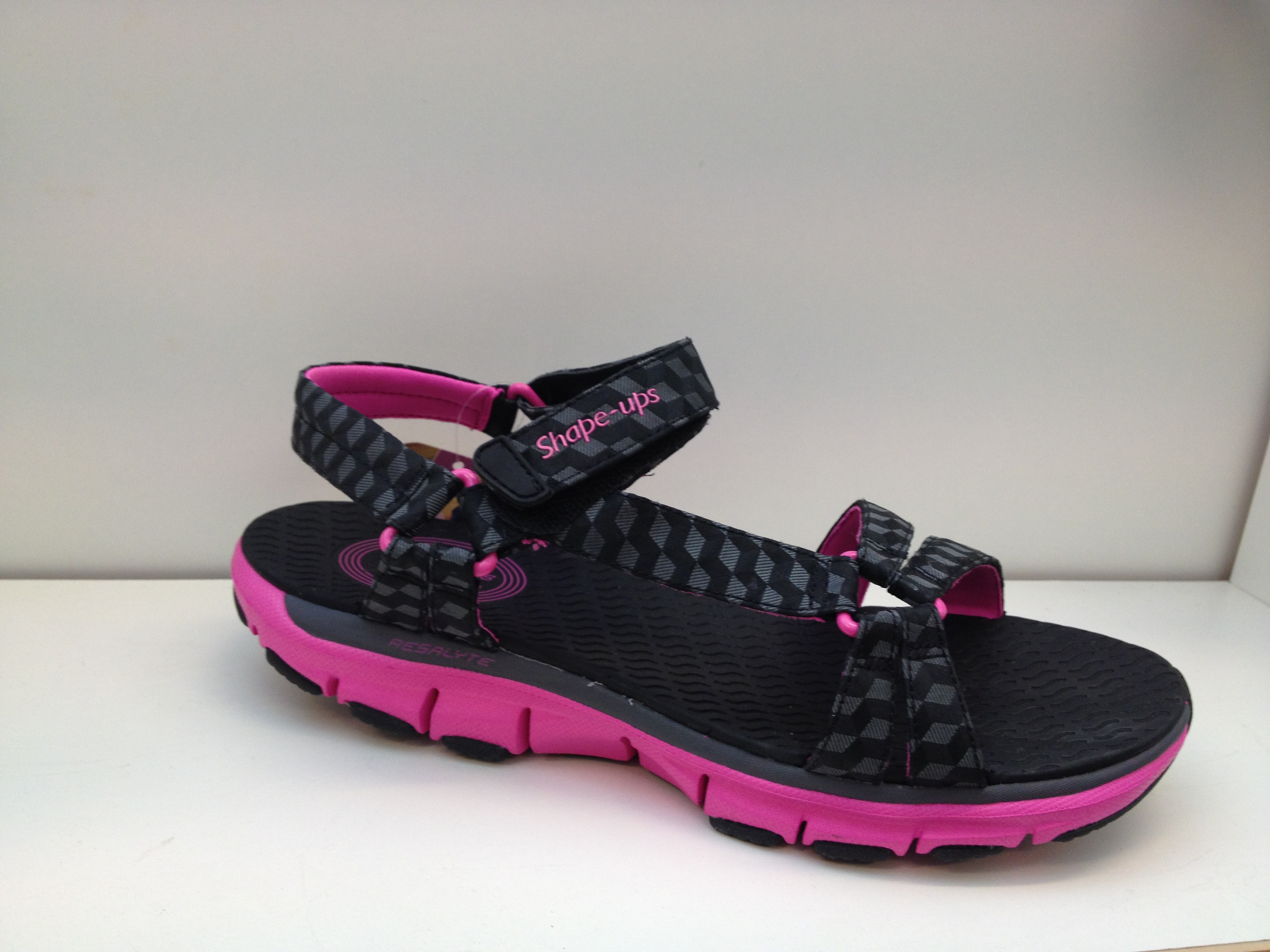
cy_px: 476
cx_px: 635
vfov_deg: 40.7
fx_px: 1284
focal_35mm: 35
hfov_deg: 52.6
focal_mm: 4.28
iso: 80
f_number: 2.4
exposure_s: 1/60
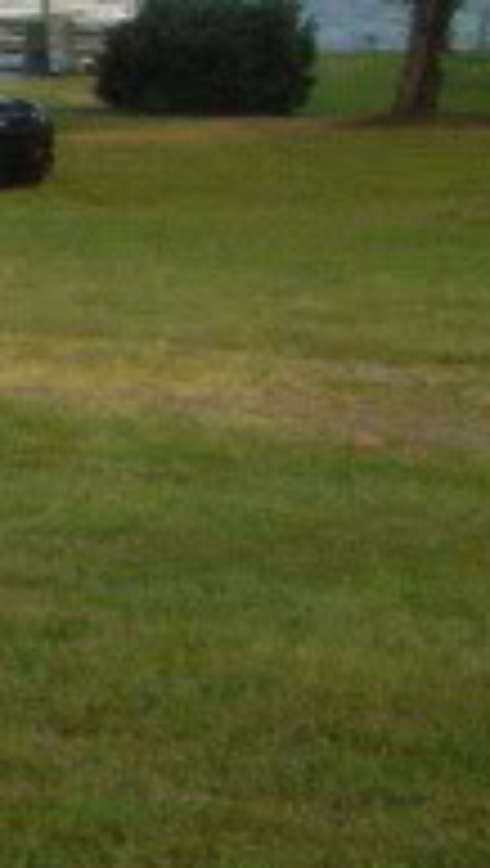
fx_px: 3638
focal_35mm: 158
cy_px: 162
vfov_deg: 13.5
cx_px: -1155
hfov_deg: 6.7
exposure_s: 1/210
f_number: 8.5
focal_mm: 5.8
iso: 400
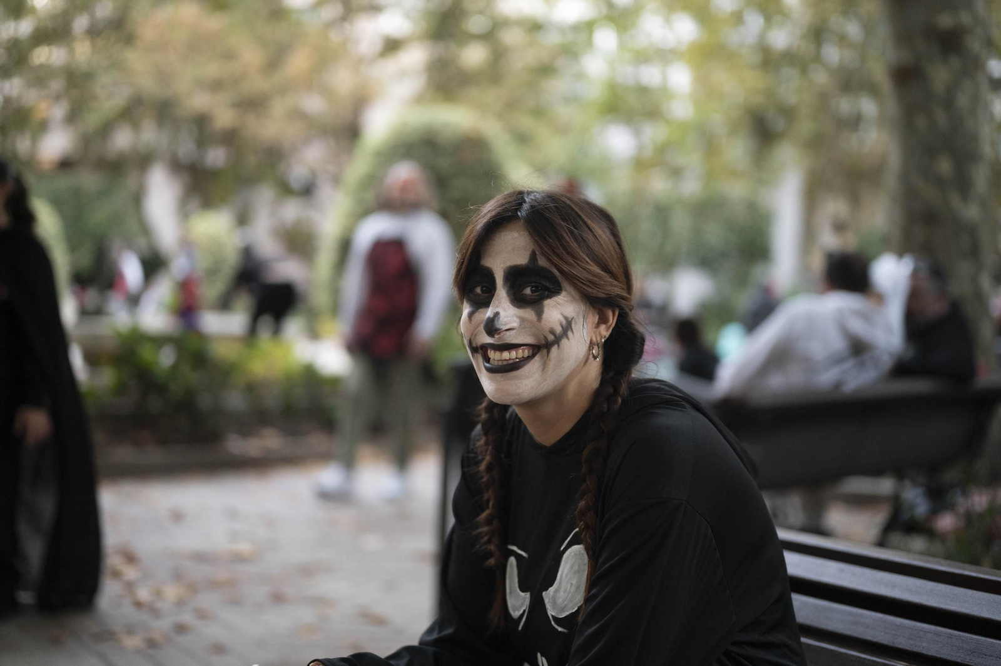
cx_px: 500
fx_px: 1390
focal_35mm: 50
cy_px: 333
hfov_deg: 39.6
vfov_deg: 27.0
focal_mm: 50
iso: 2500
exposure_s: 1/320
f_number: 1.8
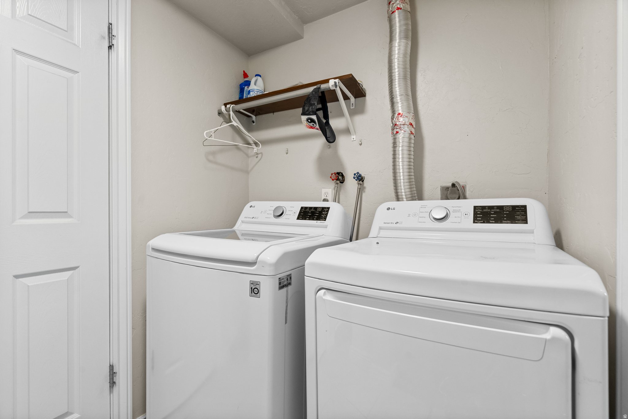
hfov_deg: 96.7
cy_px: 210
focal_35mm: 16
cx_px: 314
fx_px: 279
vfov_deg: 73.7
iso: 2000
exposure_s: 1/8
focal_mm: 16
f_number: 7.1
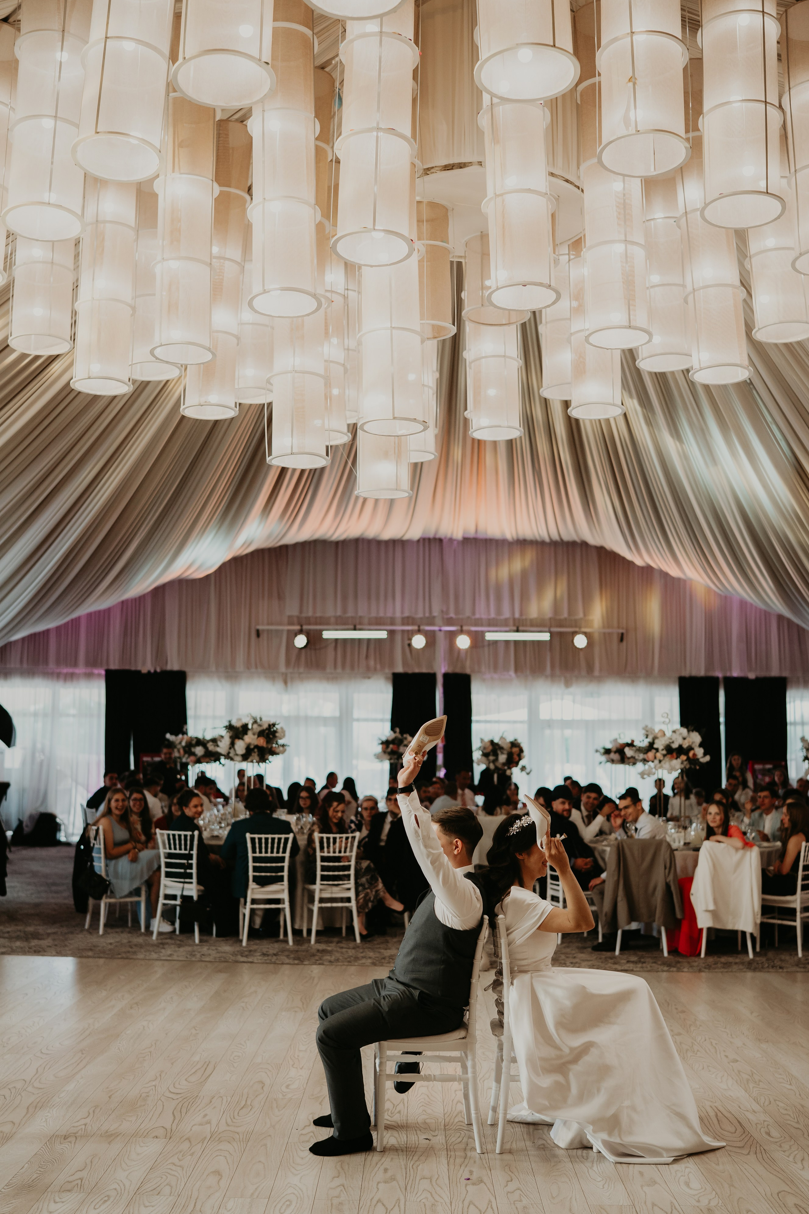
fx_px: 1213
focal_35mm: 36
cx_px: 406
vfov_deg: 53.1
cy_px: 619
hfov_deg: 36.9
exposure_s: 1/800
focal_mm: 35
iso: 500
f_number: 1.8
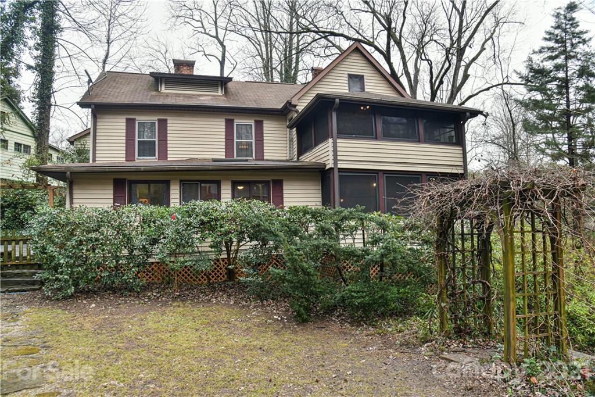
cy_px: 198
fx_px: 397
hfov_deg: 73.7
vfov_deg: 53.1
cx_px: 298
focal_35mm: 24
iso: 800
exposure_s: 1/160
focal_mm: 24
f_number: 6.3
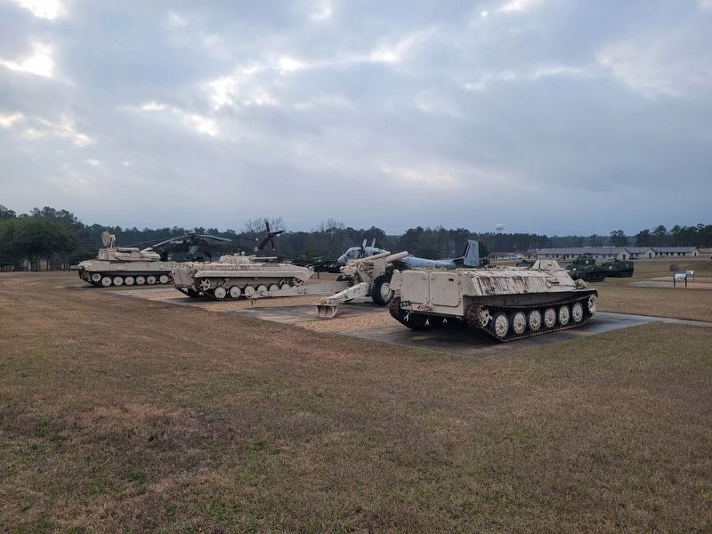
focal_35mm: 26
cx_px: 356
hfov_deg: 67.3
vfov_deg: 53.1
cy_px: 267
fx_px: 535
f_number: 1.8
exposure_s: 1/1027
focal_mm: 5.4
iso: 40
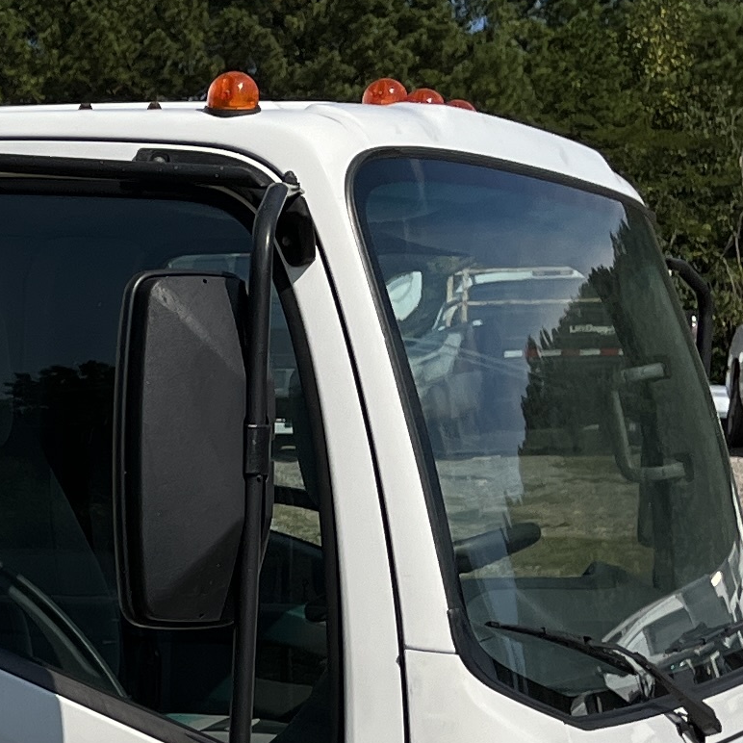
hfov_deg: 12.9
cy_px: 610
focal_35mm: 120
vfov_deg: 14.4
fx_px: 2914
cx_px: -669
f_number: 1.6
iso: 50
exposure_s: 1/6897
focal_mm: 5.1
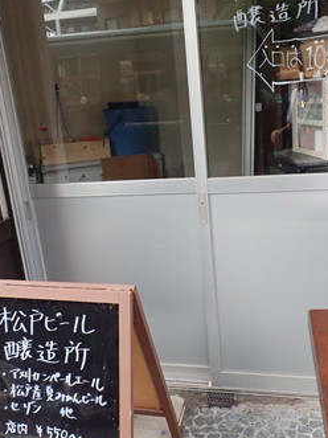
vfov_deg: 54.0
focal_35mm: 34
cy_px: 220
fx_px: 430
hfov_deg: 41.7
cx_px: 177
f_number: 2.8
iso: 800
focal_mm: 4.5
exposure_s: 1/160
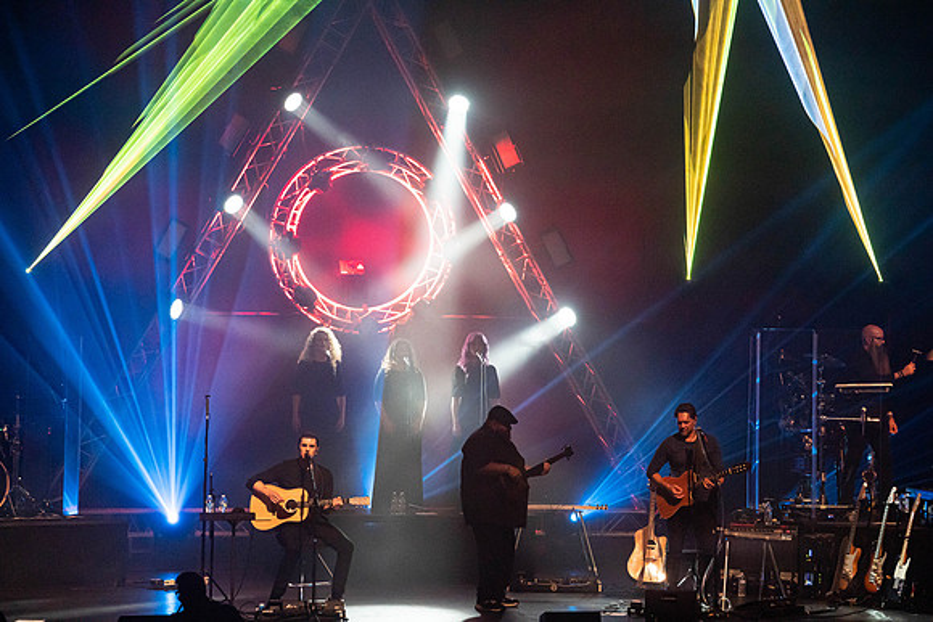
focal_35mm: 147
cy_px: 311
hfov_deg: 14.0
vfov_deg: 9.3
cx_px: 466
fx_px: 3810
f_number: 5.6
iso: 6400
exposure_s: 1/250
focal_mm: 147
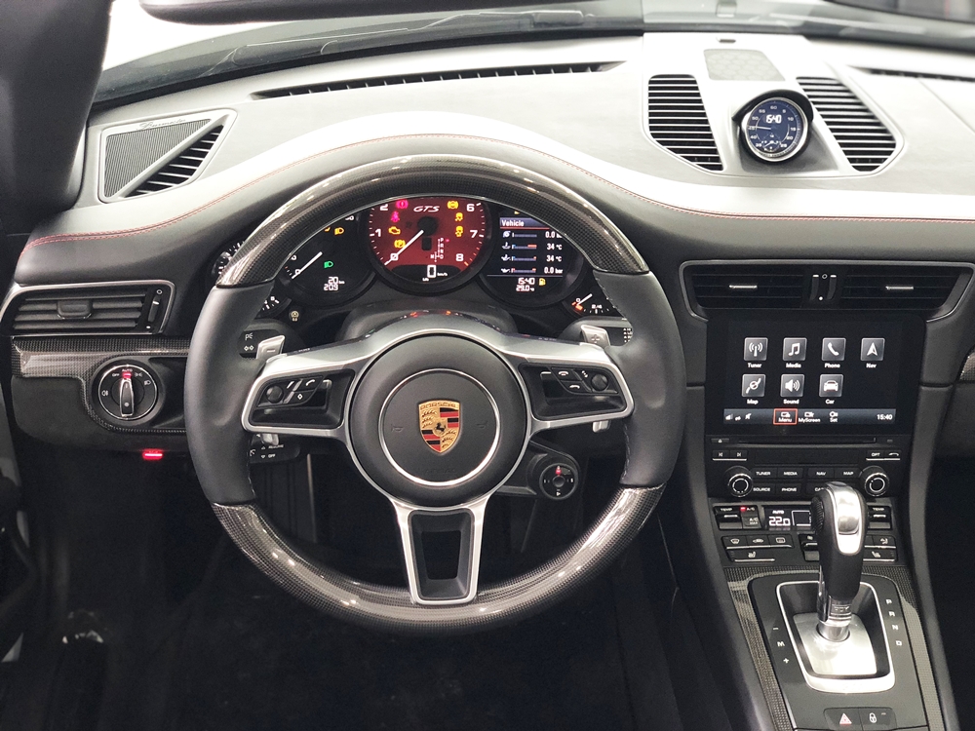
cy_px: 366
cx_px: 488
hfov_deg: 36.8
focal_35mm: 52
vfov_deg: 28.0
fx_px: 1465
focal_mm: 6
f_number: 2.4
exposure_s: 1/11
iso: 160
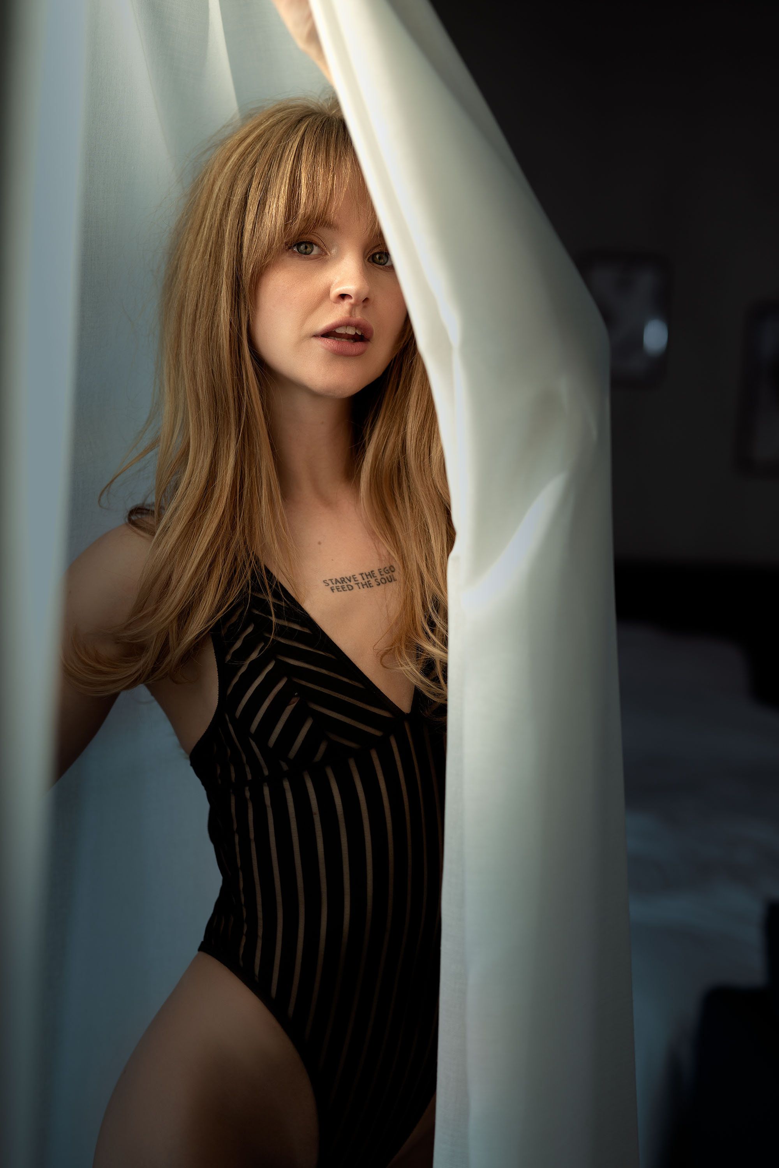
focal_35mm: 50
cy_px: 584
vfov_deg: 39.6
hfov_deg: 27.0
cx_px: 390
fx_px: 1623
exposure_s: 1/200
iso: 64
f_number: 2
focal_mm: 50
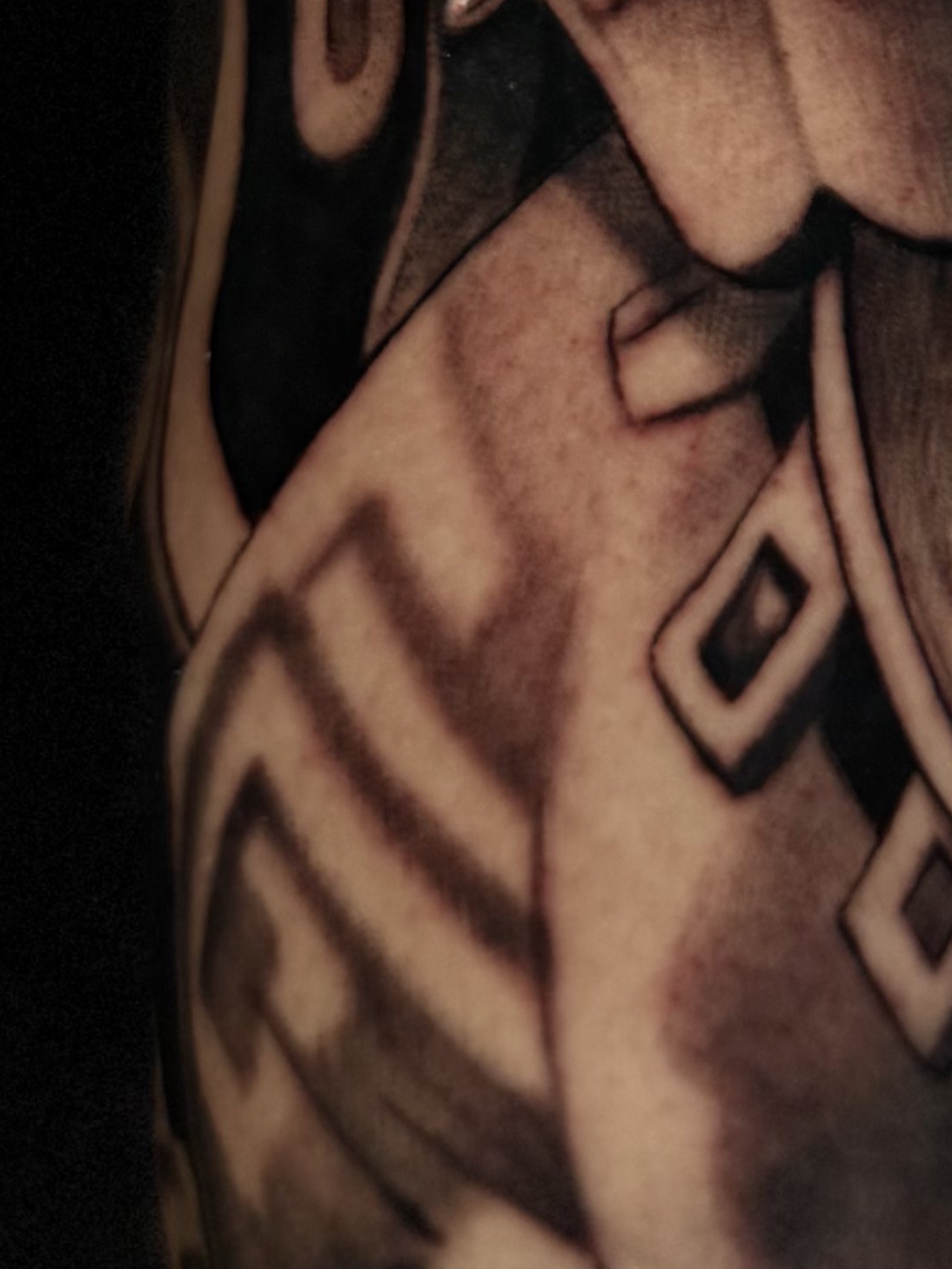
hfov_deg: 15.6
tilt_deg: +13.6
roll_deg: +20.3
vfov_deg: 18.8
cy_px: -542
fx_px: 3446
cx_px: 844
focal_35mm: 94
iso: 320
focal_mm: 6.76
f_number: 1.78
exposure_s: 1/60
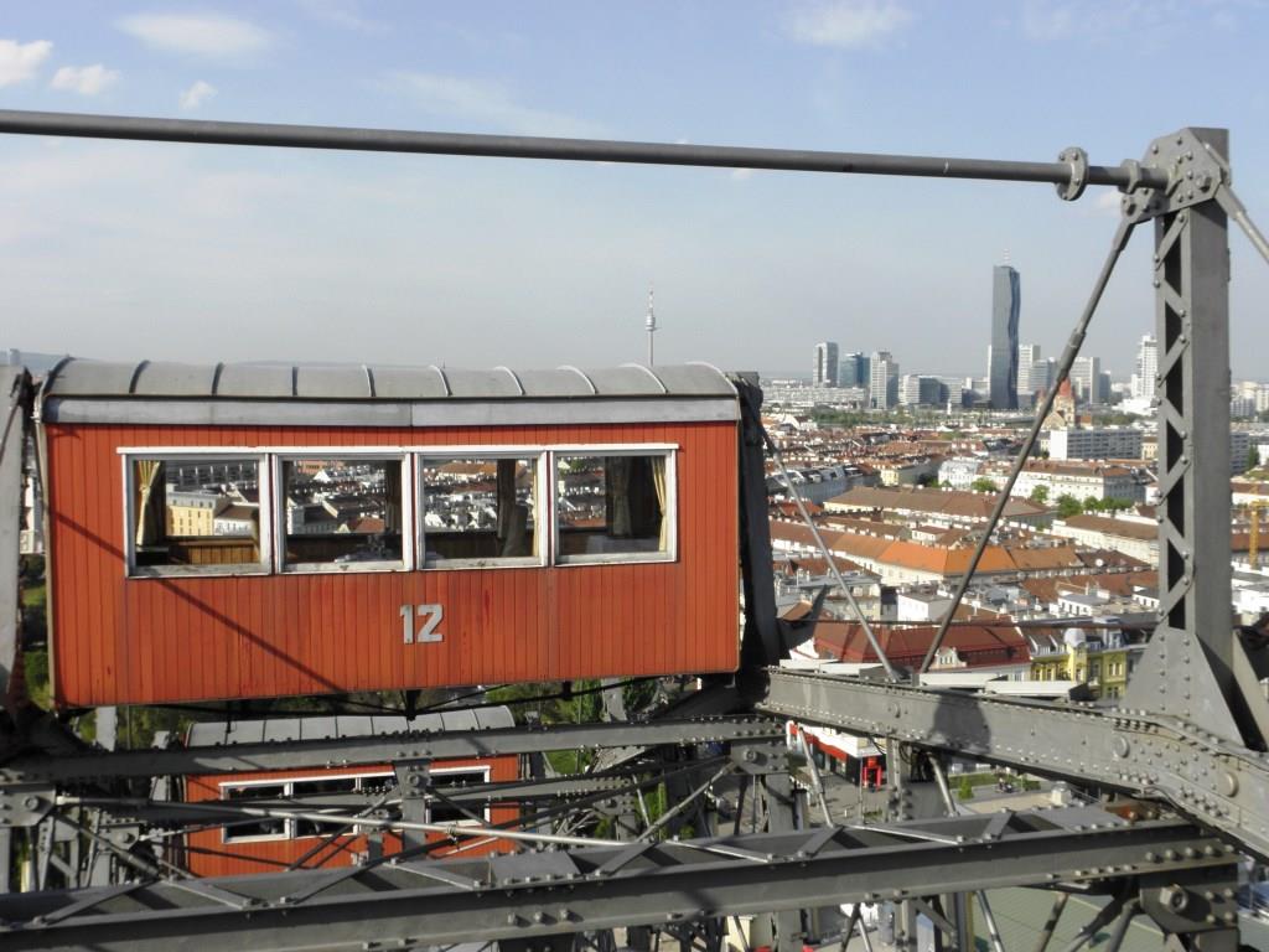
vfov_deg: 39.7
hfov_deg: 51.4
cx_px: 634
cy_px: 476
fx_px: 1320
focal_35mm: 36
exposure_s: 1/250
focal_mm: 6.44
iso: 64
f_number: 5.6
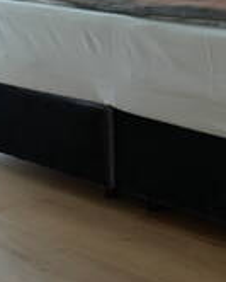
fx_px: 911
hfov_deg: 13.8
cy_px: -117
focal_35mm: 109
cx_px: 263
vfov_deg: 16.3
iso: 800
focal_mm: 28
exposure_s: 1/160
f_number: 4
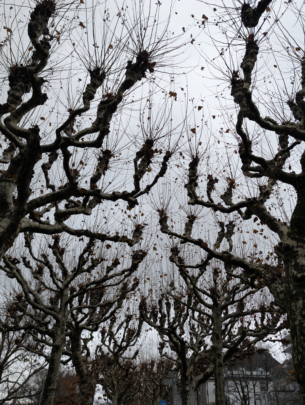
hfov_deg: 56.9
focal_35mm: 24
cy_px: 202
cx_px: 152
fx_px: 281
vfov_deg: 71.5
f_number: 1.68
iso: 38
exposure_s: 1/493
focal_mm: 6.9
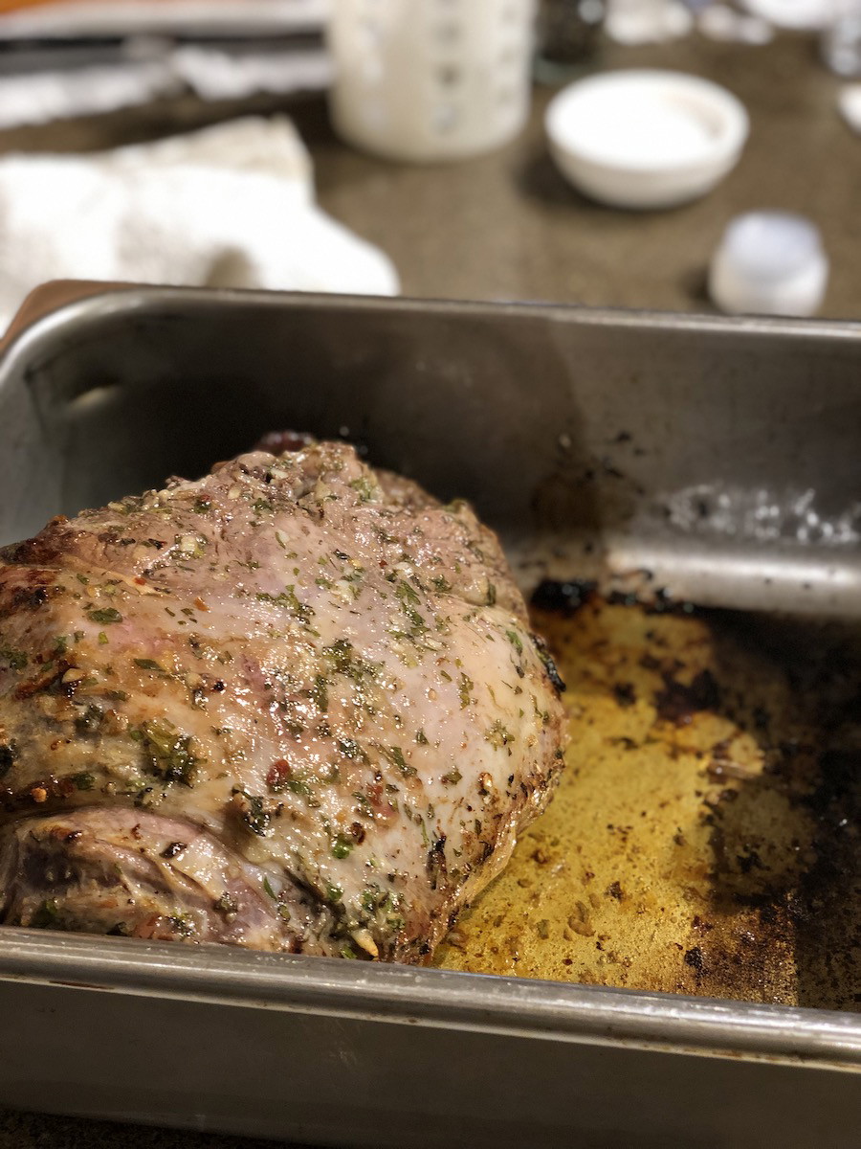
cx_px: 430
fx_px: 1725
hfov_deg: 28.0
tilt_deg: -40.8
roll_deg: +2.4
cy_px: 574
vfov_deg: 36.8
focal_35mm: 52
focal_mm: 6
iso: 100
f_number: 2.4
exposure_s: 1/30
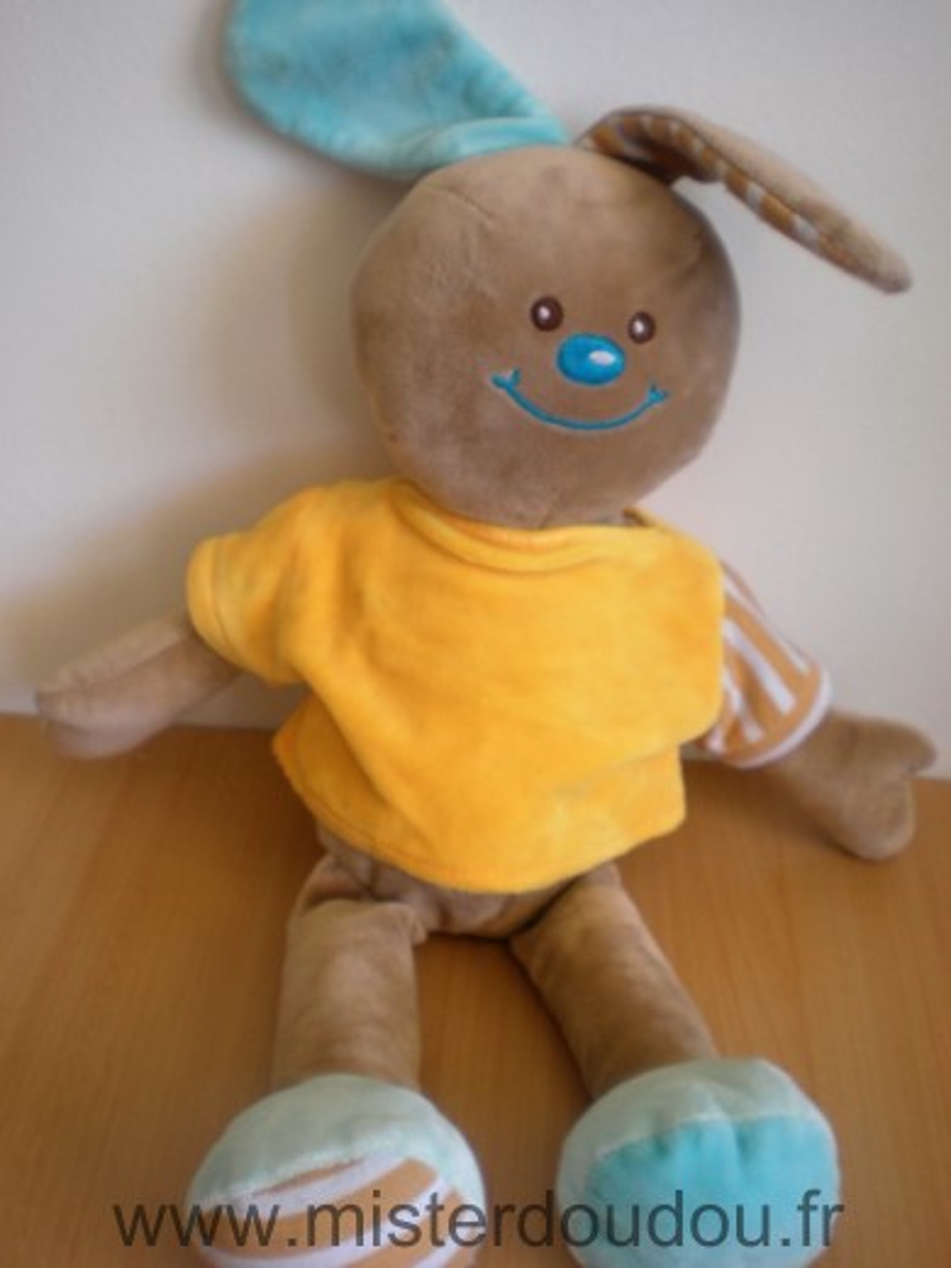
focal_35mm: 38
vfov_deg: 49.0
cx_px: 476
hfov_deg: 37.7
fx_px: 1392
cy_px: 634
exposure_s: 1/57.1
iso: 122
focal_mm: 6.3
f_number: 3.1
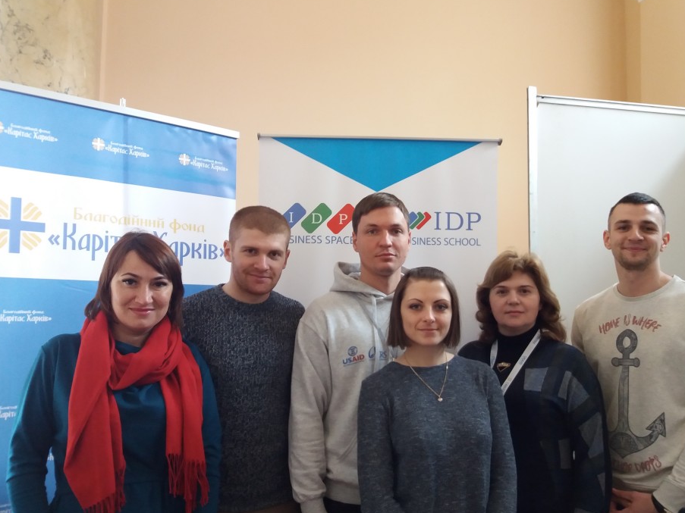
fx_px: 613
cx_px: 372
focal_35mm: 31
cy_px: 273
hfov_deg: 58.3
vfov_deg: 45.4
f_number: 1.9
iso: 160
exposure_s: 1/33
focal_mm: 3.7
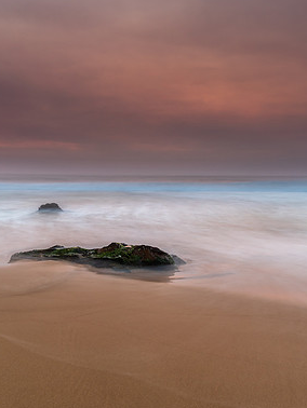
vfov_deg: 51.3
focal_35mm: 36
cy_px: 207
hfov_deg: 39.7
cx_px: 151
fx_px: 425
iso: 200
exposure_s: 13
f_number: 8
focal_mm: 24
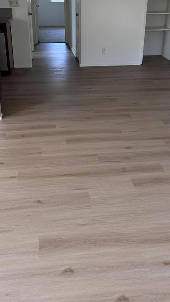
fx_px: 297
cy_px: 107
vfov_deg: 53.2
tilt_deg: -21.6
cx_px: 83
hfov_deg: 32.0
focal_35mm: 37
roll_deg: +0.0
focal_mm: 5.7
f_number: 1.5
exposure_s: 1/109
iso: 125
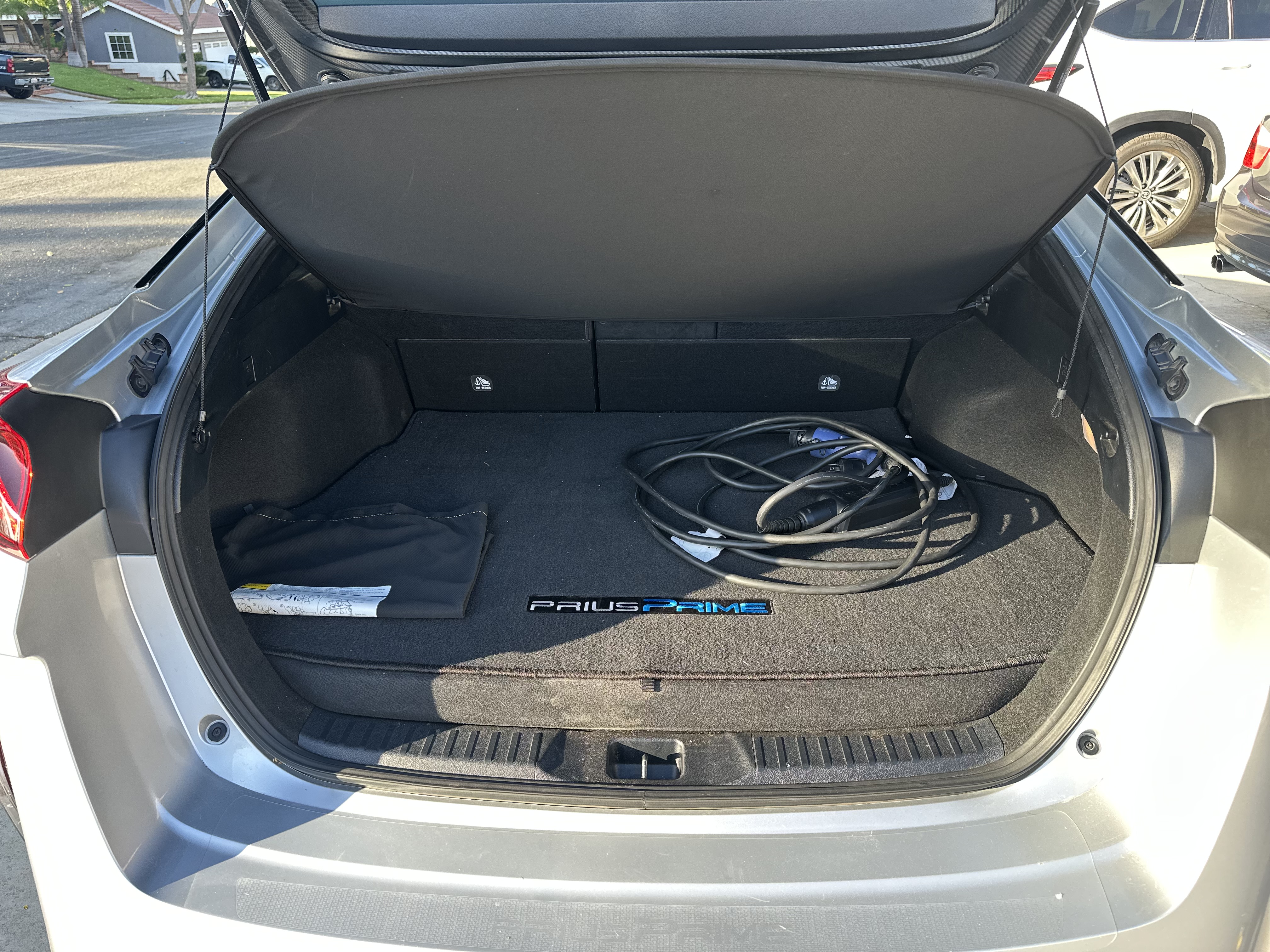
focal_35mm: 24
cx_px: 635
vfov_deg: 56.8
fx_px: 881
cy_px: 476
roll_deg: -0.9
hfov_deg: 71.6
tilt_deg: -27.4
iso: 80
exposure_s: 1/180
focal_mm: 6.86
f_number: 1.78
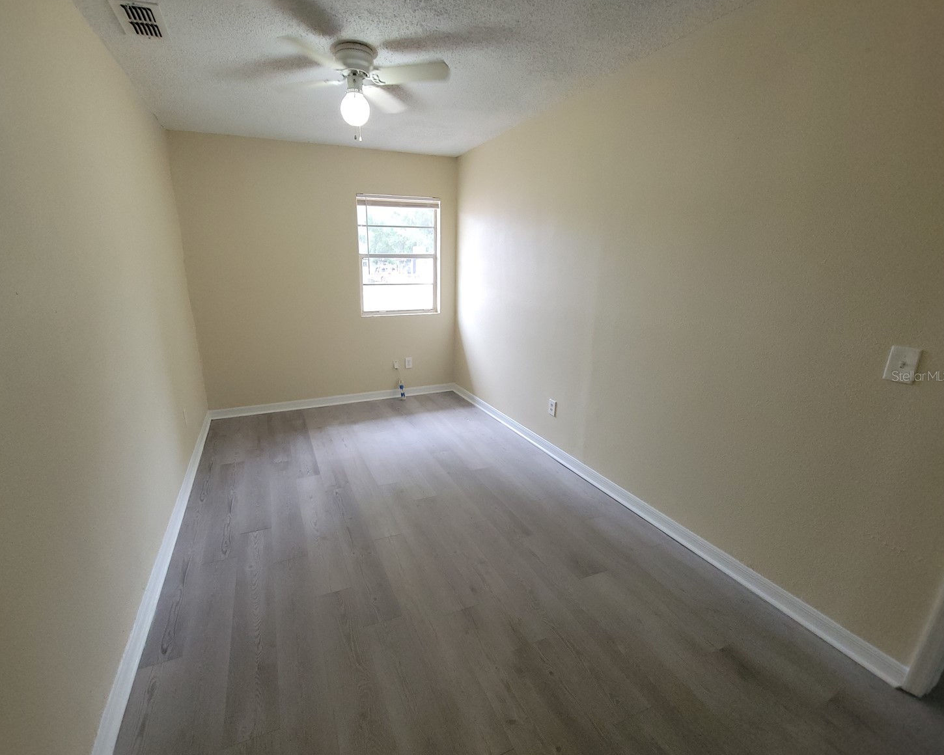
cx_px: 432
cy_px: 376
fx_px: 391
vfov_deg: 88.0
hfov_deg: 100.5
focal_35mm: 14
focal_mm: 2.2
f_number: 2.2
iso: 250
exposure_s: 1/60
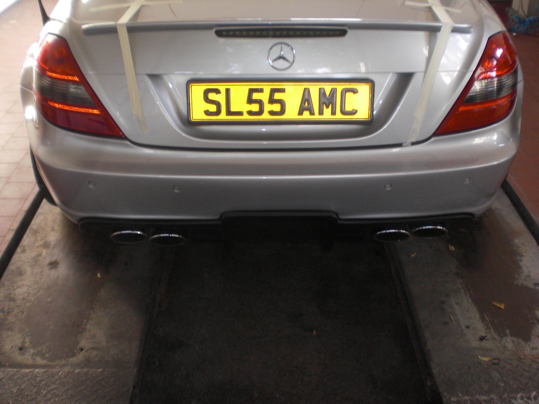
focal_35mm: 38
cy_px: 202
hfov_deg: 49.0
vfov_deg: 37.7
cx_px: 270
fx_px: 592
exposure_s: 1/30
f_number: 3.1
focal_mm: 6.3
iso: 200
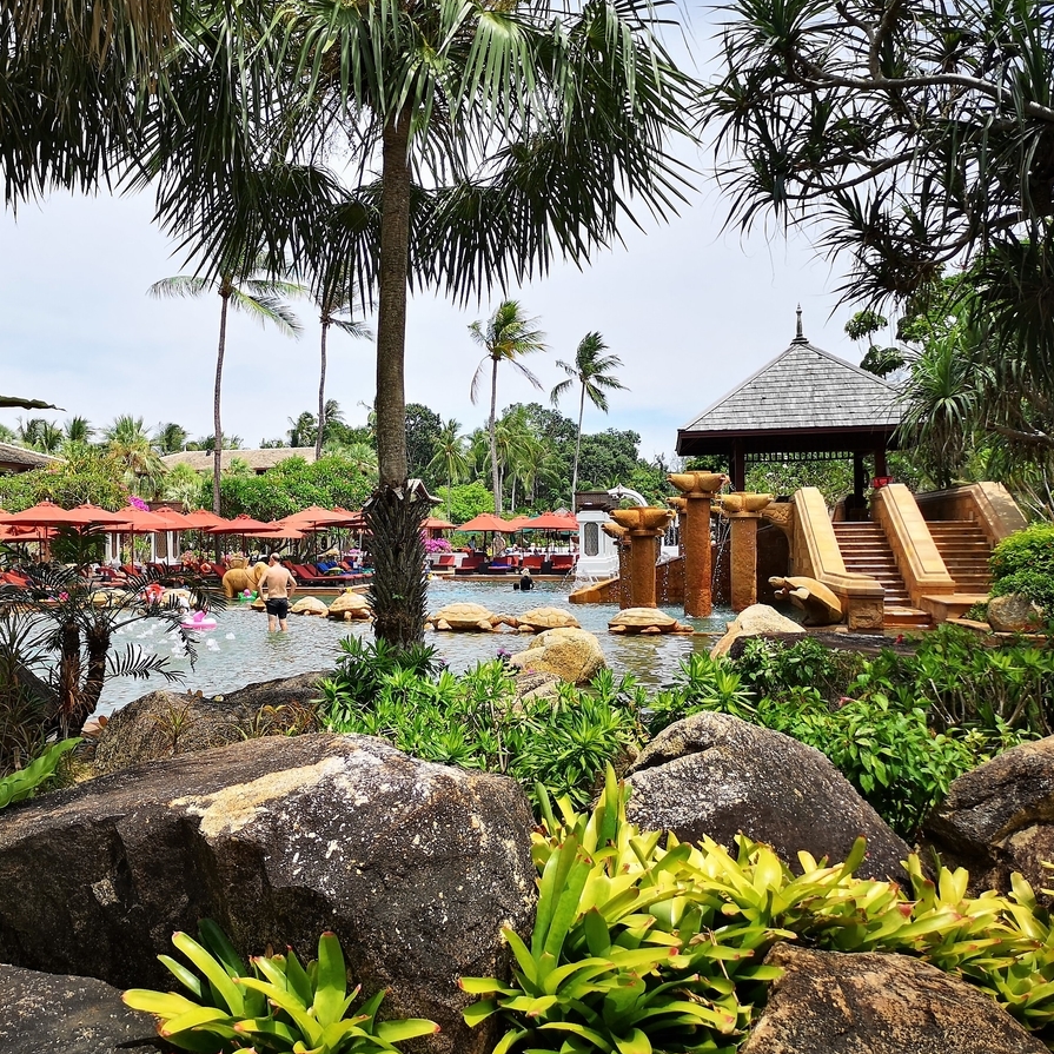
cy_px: 529
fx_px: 1102
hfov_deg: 50.3
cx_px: 363
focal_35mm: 32
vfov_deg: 51.1
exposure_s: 1/1538
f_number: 1.8
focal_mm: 3.95
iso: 50
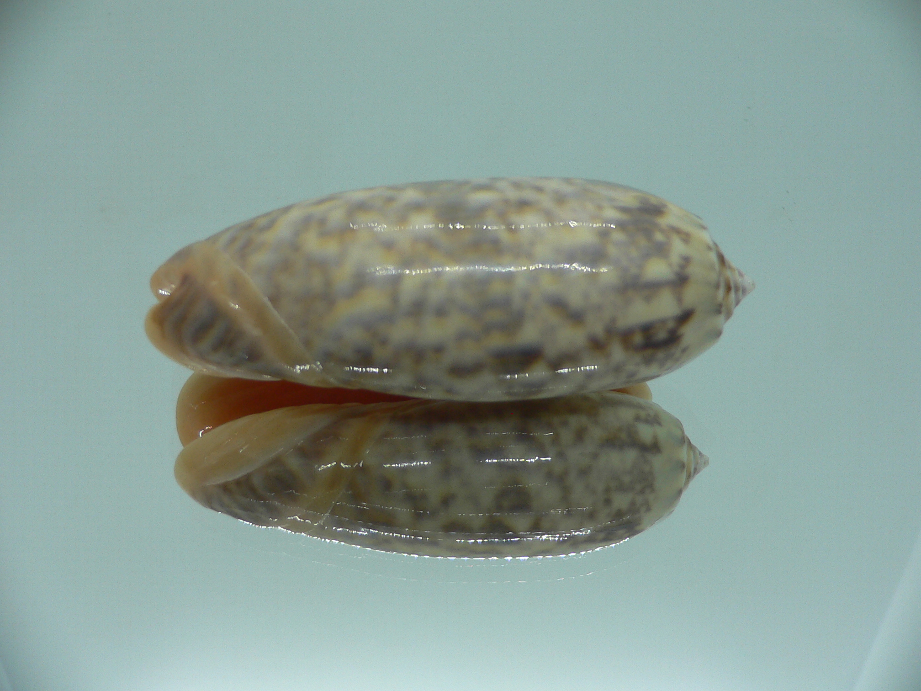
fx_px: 931
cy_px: 346
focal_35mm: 35
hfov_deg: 52.6
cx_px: 460
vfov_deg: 40.7
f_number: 2.8
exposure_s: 1/60
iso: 80
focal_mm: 4.6
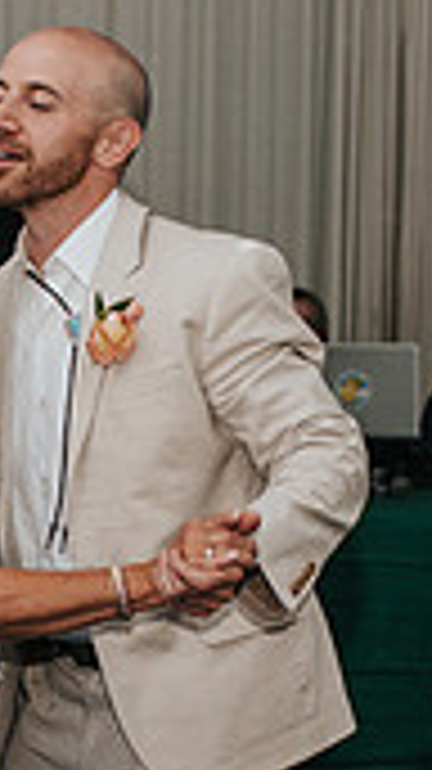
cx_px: -139
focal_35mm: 145
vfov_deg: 14.7
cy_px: 626
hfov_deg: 8.2
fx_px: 2957
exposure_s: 1/200
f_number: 2.8
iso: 1000
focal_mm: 35
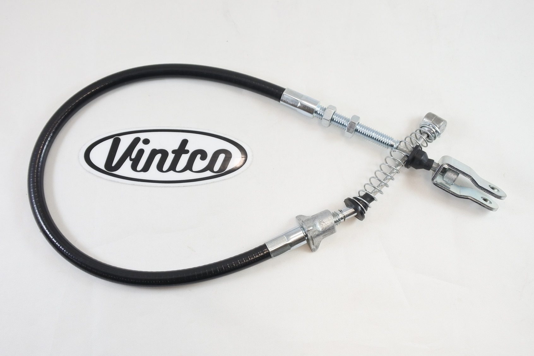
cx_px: 267
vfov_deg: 34.2
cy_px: 178
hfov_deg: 49.6
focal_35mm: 39
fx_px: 578
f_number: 4.2
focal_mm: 14.7
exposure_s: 1/125
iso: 450
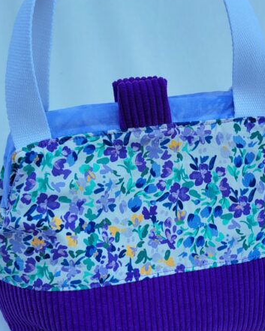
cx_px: 143
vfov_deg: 40.3
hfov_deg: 32.7
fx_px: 451
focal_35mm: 46
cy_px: 182
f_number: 1.8
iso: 40
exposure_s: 1/204
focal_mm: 5.4
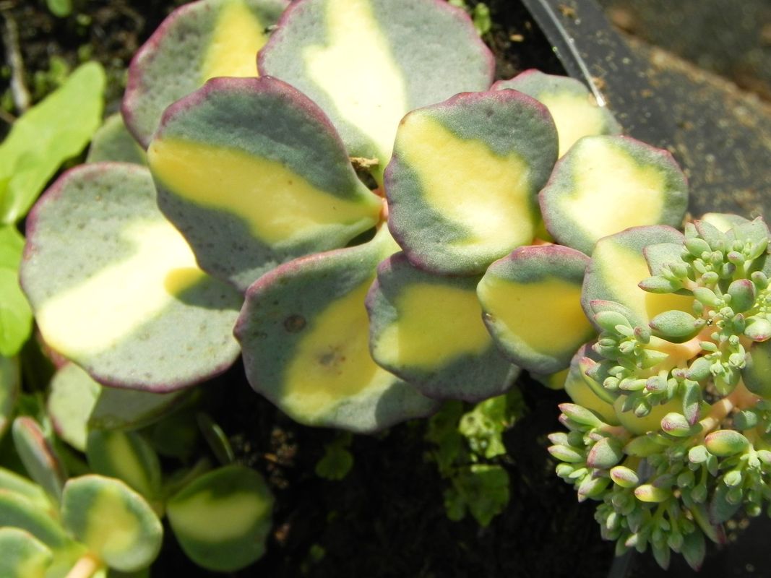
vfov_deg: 8.1
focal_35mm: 184
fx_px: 4098
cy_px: 289
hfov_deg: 10.7
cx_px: 386
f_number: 6.3
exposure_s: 1/500
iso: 160
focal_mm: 32.7
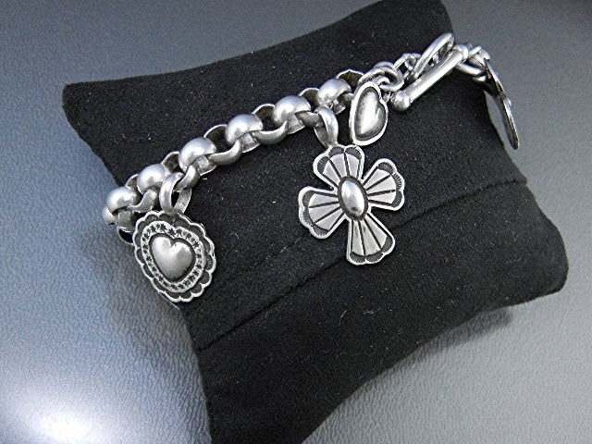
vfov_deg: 36.8
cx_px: 296
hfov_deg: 47.9
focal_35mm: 39
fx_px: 667
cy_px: 222
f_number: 7.4
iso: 800
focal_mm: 7.1
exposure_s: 1/30
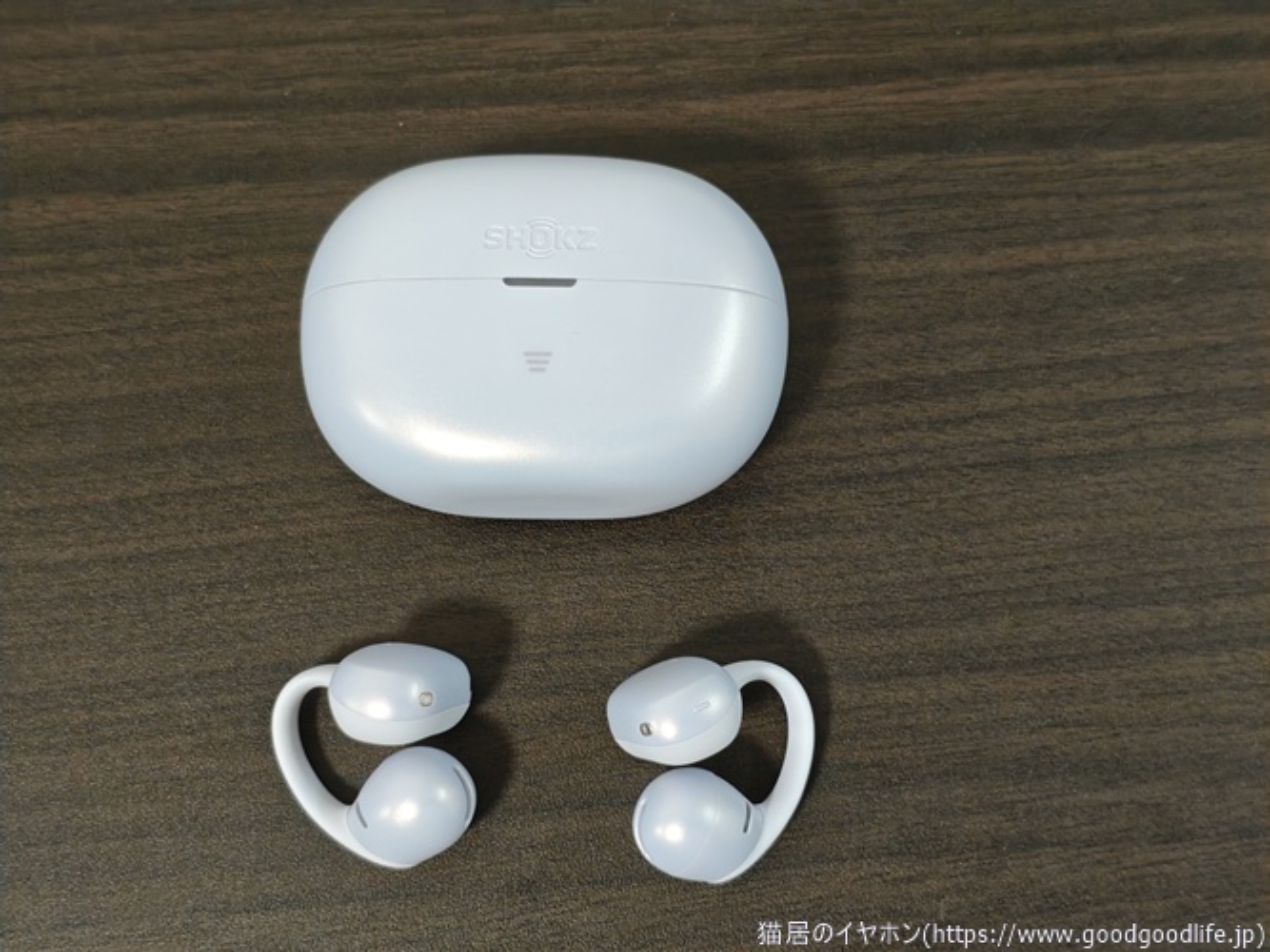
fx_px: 1907
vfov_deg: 28.0
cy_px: 476
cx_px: 635
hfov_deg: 36.8
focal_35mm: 52
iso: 250
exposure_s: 1/77.4
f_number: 1.5
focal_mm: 4.94
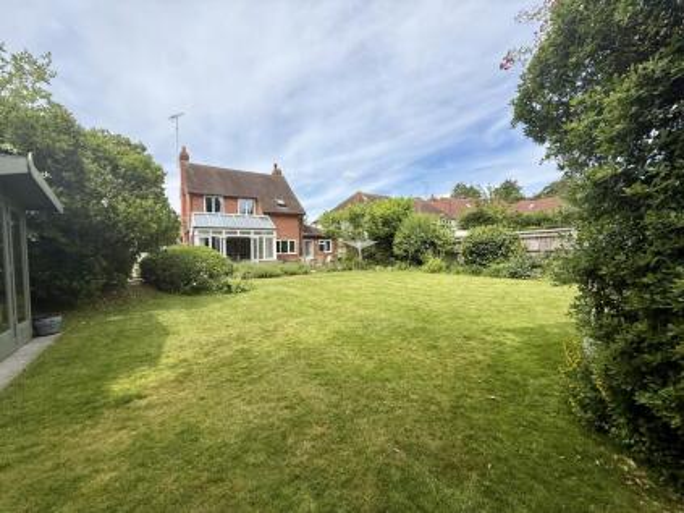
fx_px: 277
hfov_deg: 102.1
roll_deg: +2.2
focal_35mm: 14
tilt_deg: -1.3
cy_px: 256
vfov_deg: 85.6
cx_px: 342
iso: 50
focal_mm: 2.22
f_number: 2.2
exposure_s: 1/1698
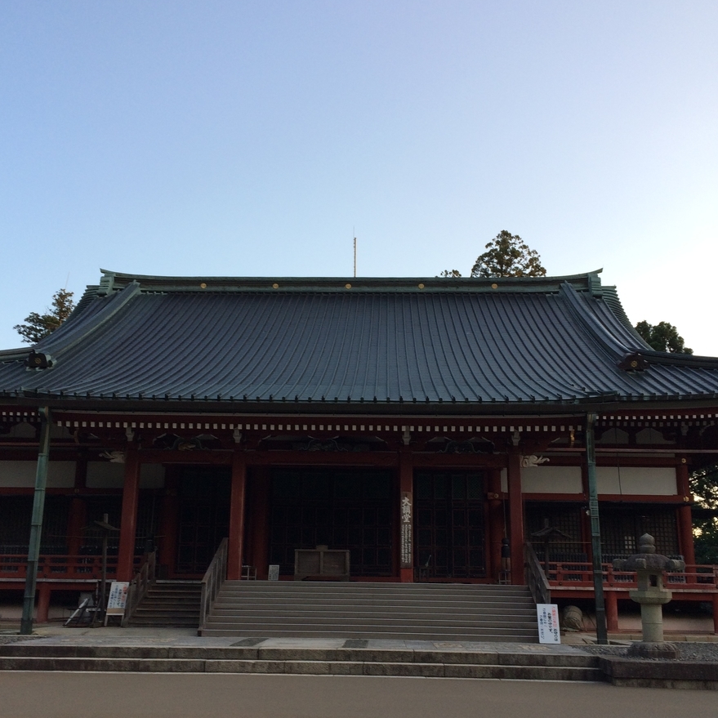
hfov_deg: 47.2
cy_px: 406
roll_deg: +0.8
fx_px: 821
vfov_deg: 47.1
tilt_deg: +12.0
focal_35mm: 35
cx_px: 355
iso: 32
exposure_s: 1/222
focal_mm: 4.15
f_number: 2.2
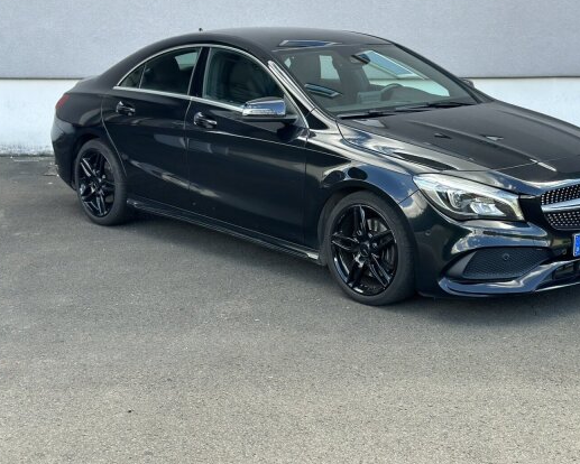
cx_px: 342
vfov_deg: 26.2
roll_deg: -0.2
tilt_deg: -12.2
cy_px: 216
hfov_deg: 32.4
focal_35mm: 58
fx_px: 996
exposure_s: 1/580
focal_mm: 6.86
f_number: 1.78
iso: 80
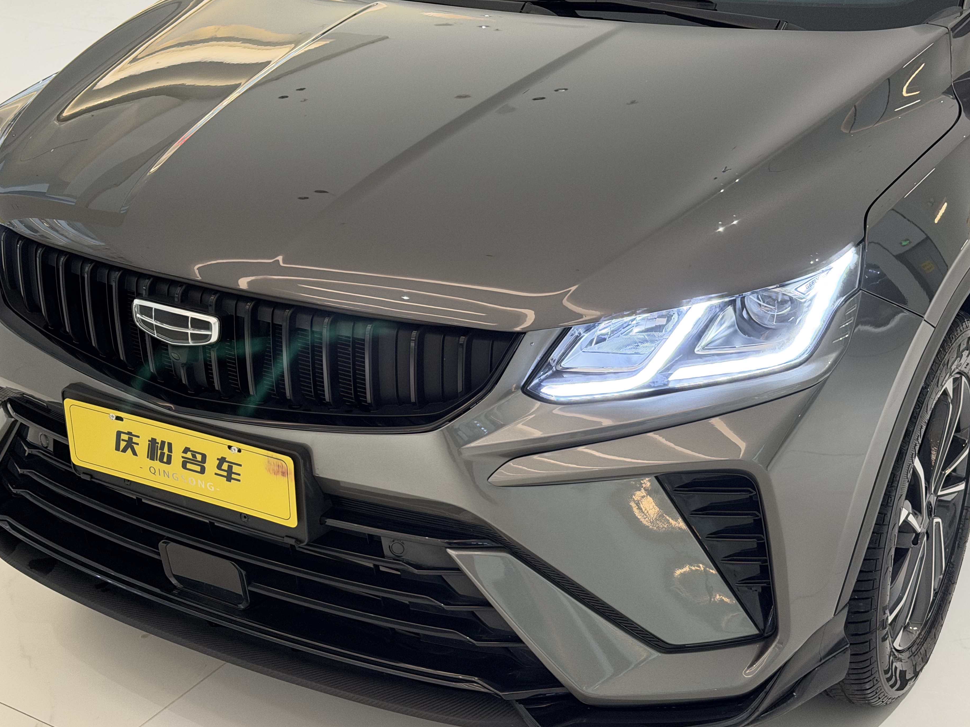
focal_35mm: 53
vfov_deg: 27.5
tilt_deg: -23.1
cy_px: 356
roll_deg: +0.7
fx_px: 1485
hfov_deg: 36.2
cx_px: 471
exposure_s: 1/60
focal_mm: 6.76
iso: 250
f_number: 1.78
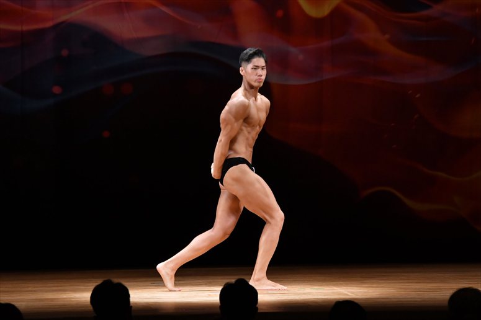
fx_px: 2898
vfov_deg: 6.3
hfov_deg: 9.5
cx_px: 240
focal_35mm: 217
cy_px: 160
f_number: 5.6
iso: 3200
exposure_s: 1/400
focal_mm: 145
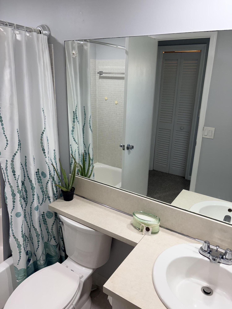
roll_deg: -1.7
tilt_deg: -17.7
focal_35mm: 26
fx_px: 232
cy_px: 154
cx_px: 116
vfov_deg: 67.3
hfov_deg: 53.1
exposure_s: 1/120
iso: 100
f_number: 1.6
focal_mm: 5.96
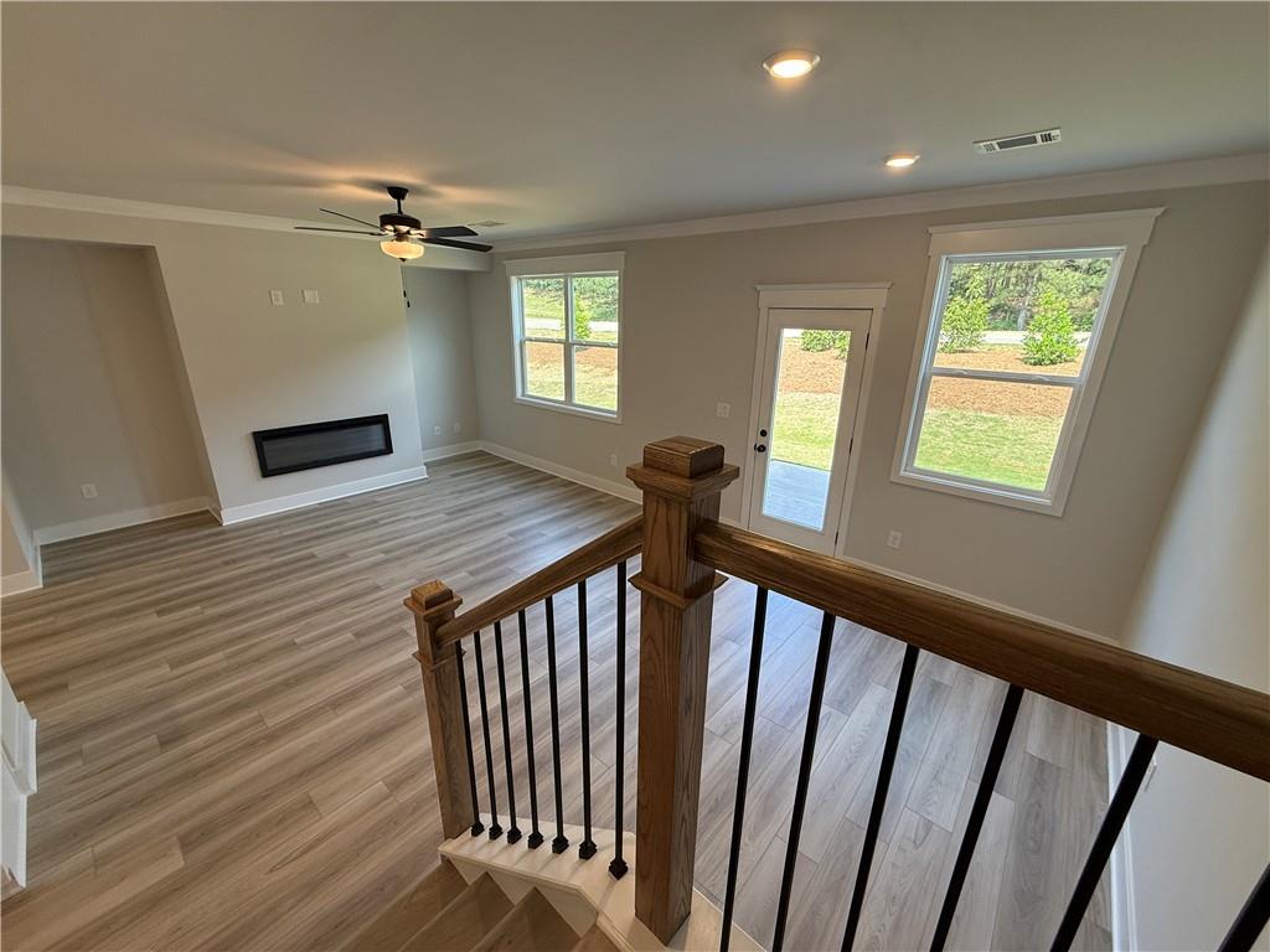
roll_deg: -1.2
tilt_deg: -17.8
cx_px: 635
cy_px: 476
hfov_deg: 102.1
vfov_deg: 85.7
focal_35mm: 14
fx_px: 514
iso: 100
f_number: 2.2
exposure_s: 1/120
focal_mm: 2.22
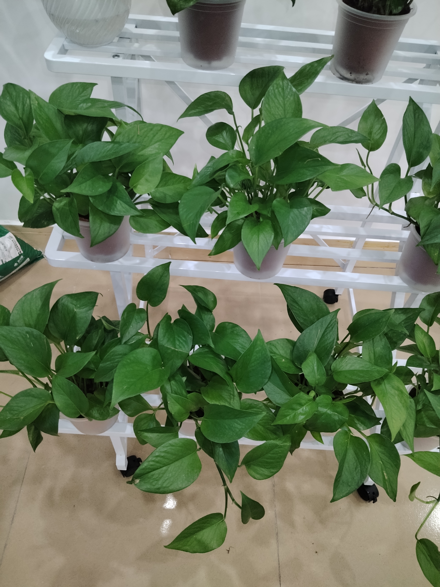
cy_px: 294
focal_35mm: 26
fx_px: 441
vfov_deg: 67.3
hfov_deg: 53.1
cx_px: 220
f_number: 1.8
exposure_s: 1/25
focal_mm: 4.25
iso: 721
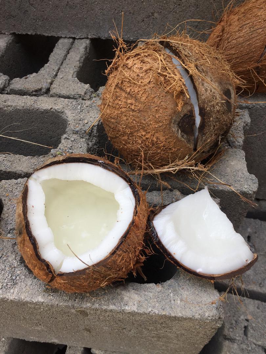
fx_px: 297
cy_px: 177
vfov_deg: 61.7
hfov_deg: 48.2
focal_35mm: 29
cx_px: 133
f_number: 2.2
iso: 32
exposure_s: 1/227
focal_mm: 4.15
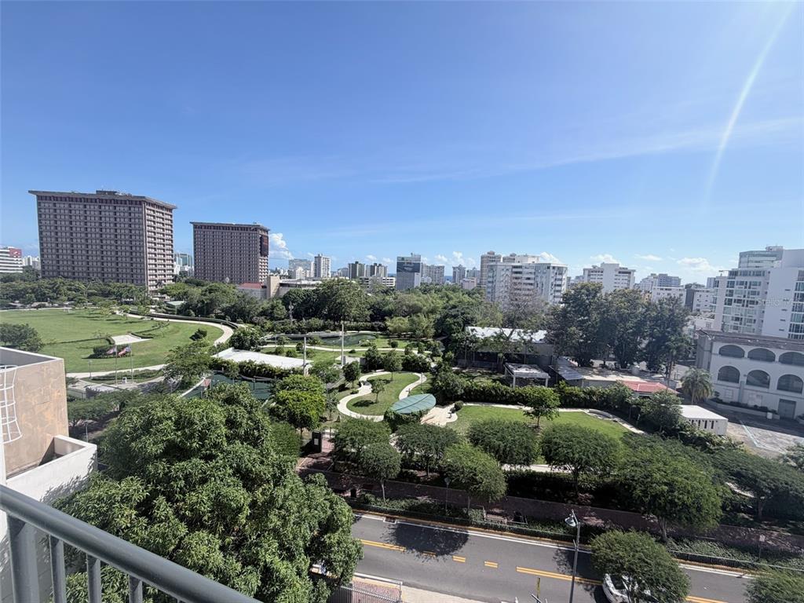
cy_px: 302
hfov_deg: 102.1
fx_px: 325
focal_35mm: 14
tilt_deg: -5.7
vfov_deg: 85.7
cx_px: 402
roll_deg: -2.3
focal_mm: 2.22
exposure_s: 1/970
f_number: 2.2
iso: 20
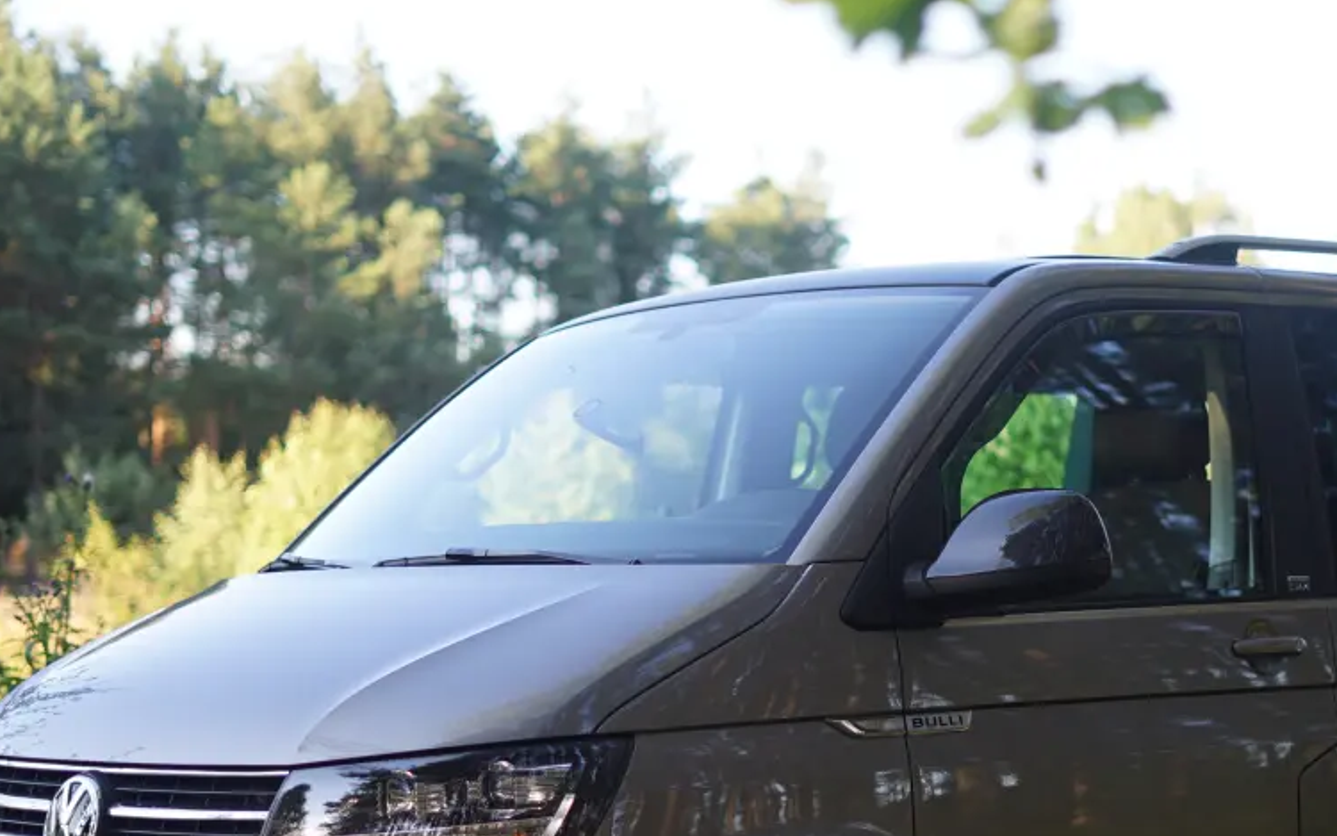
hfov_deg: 23.7
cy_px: 689
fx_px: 3171
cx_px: 888
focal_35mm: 87
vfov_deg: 14.9
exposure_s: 1/320
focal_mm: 50
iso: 100
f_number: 1.8
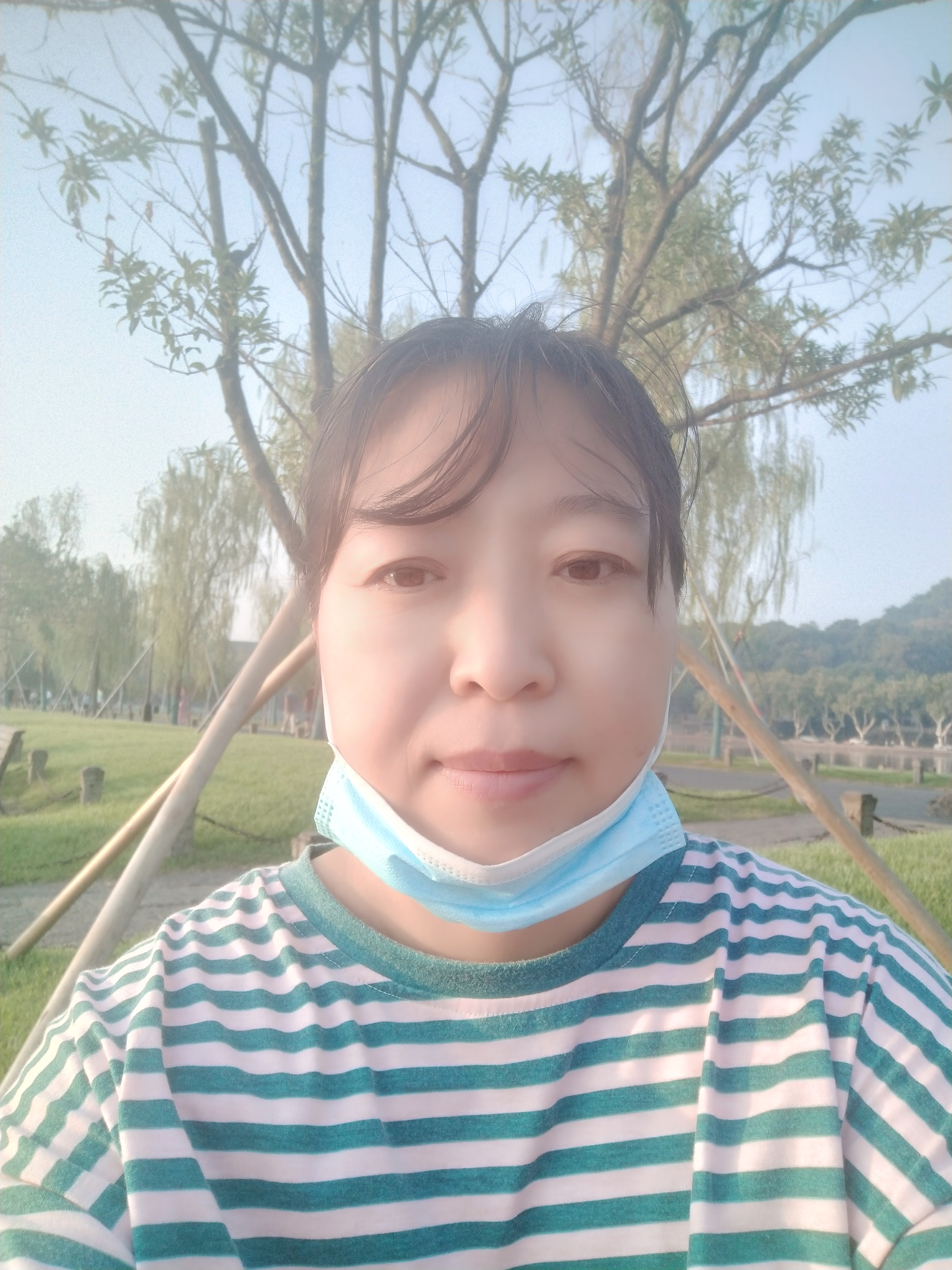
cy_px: 635
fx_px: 1063
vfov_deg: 61.7
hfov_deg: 48.2
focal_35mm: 29
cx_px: 476
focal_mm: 3.87
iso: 50
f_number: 2
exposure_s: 1/274
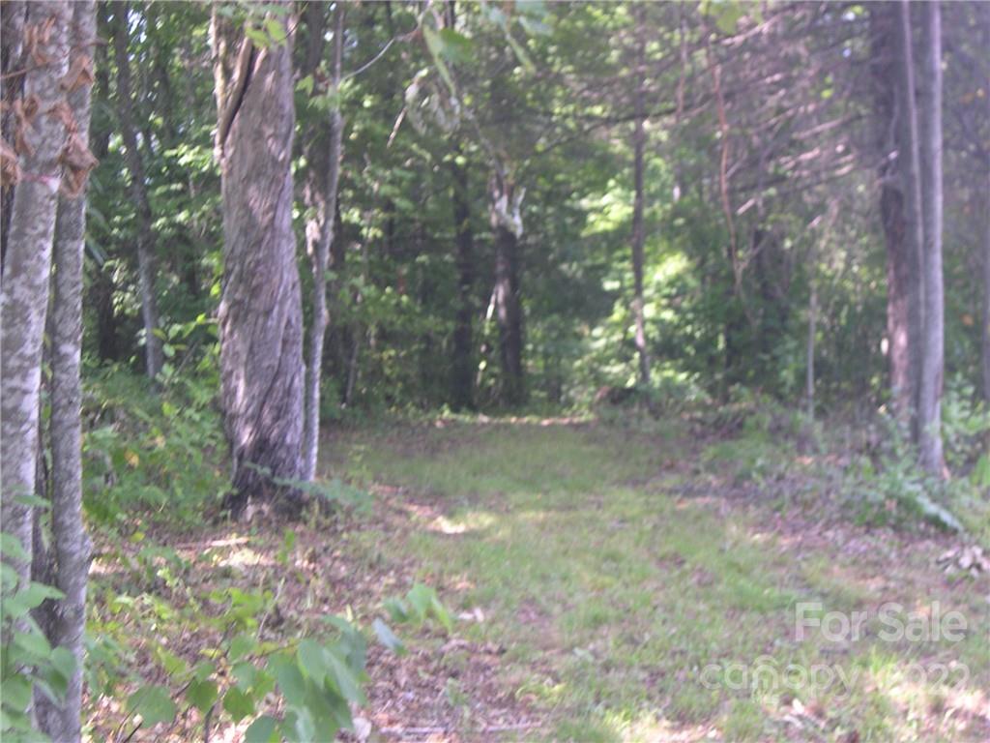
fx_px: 2059
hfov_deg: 27.0
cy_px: 372
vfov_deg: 20.4
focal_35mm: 72
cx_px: 495
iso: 112
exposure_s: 1/30
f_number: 3.8
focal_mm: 15.3
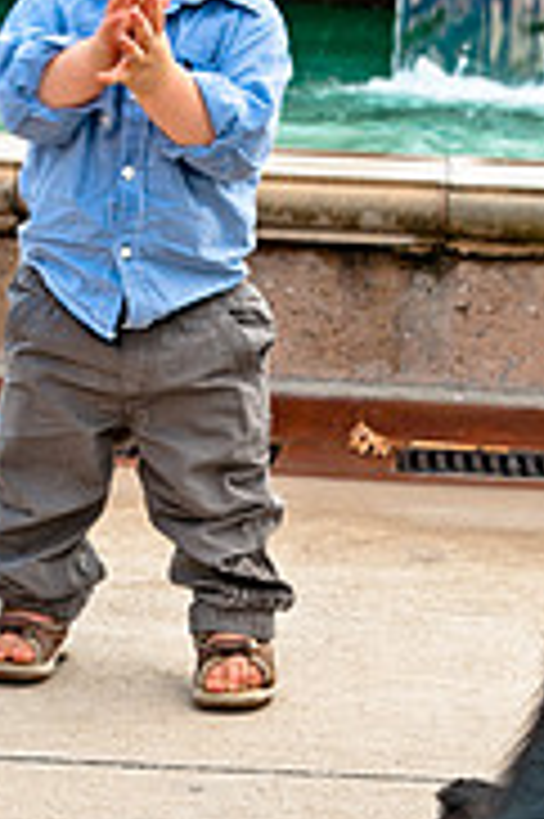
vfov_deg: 14.5
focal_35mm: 141
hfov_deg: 9.7
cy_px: 666
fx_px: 3202
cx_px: 281
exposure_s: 1/125
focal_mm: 38
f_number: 5.6
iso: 200
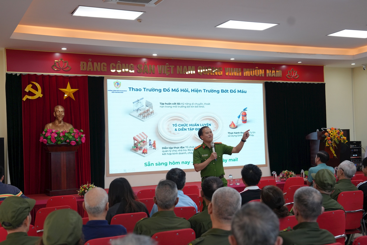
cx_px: 184
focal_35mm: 47
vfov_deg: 28.7
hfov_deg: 41.9
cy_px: 122
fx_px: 479
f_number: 4
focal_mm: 47
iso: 800
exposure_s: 1/160
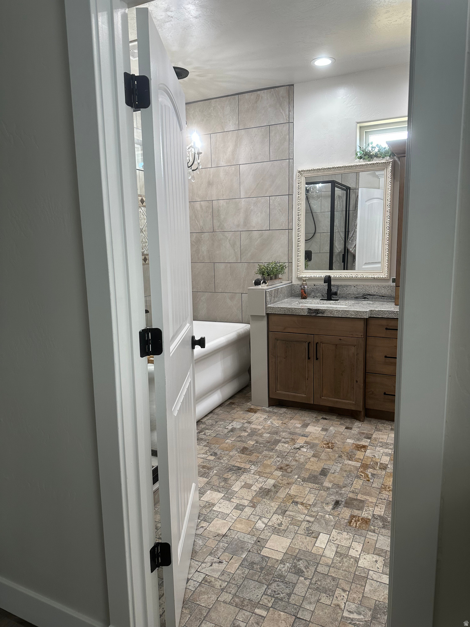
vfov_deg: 71.6
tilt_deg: -8.0
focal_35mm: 24
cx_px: 235
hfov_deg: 56.8
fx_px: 434
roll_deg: -0.4
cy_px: 314
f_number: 1.78
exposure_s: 1/120
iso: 125
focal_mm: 6.86
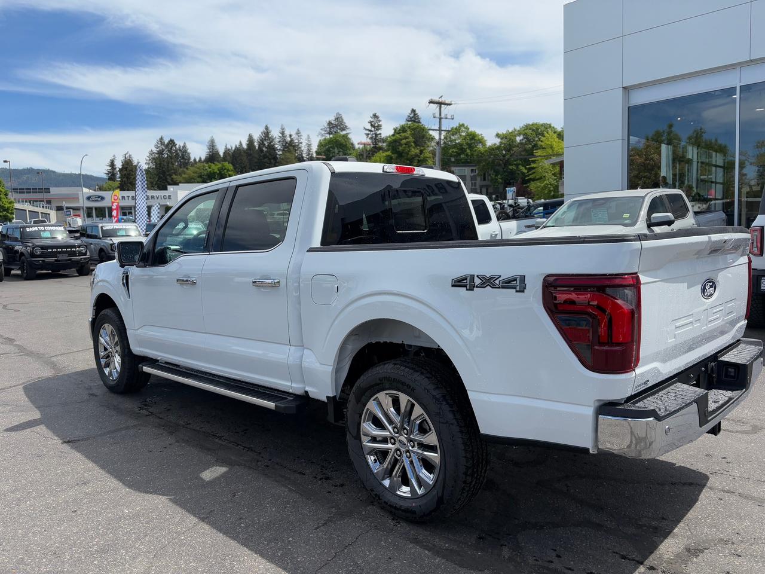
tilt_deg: -4.7
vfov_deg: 53.1
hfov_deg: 67.3
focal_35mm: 26
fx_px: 575
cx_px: 382
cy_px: 287
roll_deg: +2.2
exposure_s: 1/3831
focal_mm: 5.96
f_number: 1.6
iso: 50
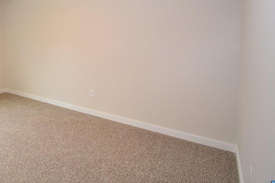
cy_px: 42
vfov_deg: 50.6
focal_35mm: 24
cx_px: 67
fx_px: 183
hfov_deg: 68.6
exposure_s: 1/60
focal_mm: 10
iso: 500
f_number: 4
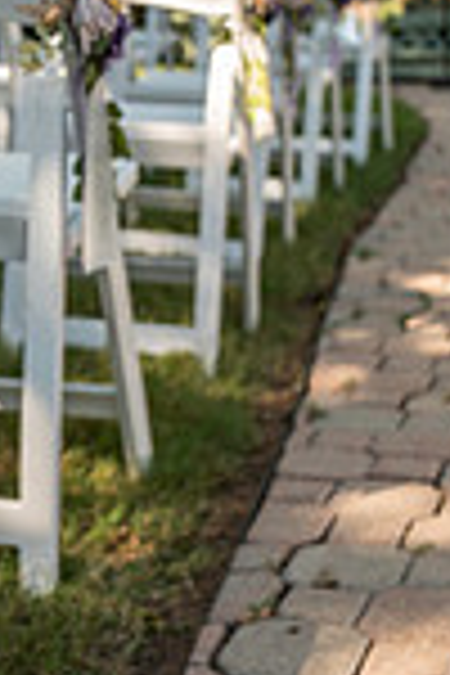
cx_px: 108
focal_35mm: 72
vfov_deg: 27.8
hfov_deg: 18.8
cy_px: 189
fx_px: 1350
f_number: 3.2
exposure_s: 1/1250
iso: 400
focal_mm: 24
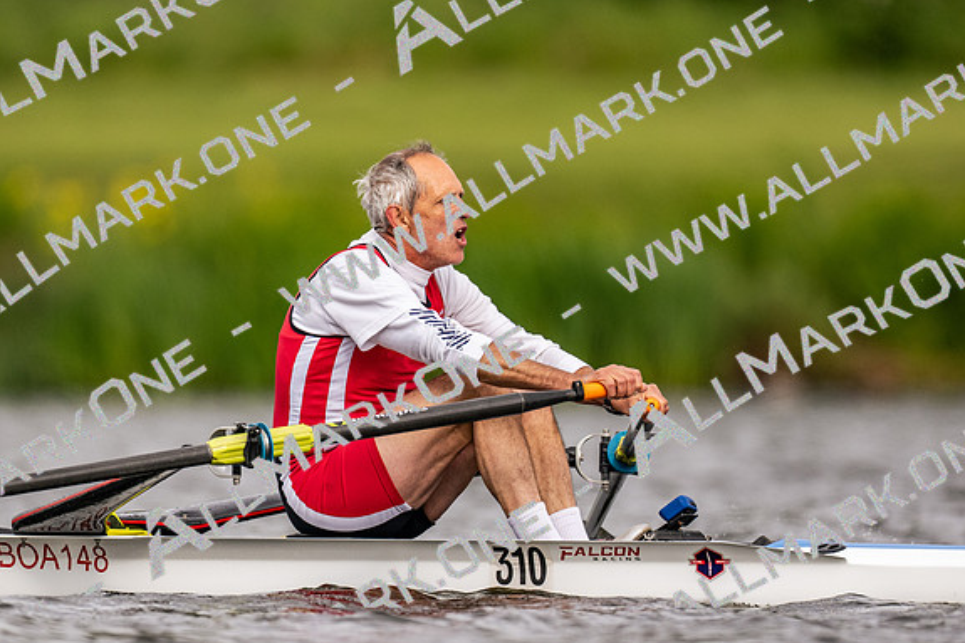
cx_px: 485
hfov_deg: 2.3
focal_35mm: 908
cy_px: 321
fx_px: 24331
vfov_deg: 1.5
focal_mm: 600
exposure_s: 1/2500
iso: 450
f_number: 4
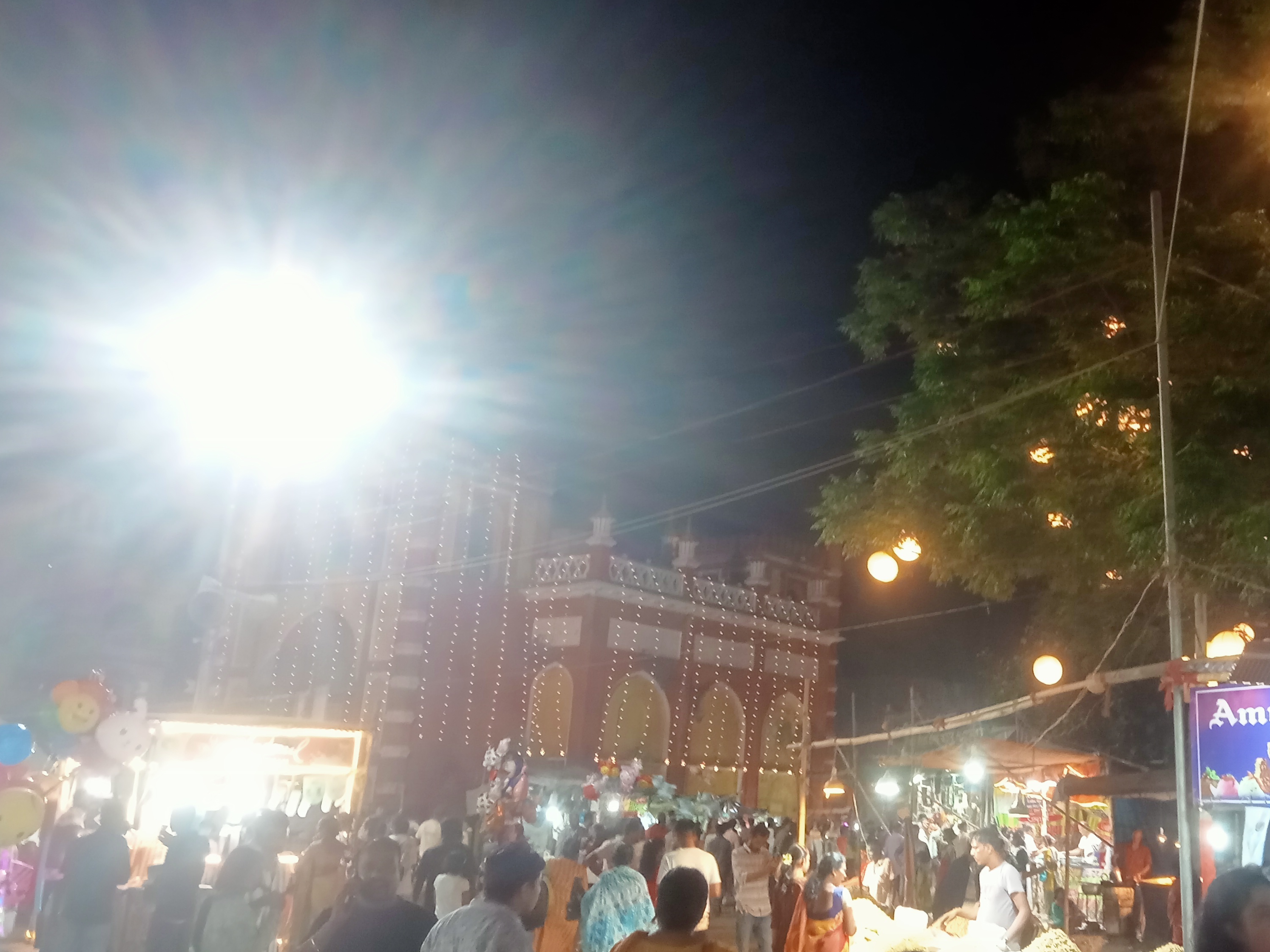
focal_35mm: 39
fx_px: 1431
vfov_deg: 36.8
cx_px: 863
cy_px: 436
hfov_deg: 47.0
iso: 381
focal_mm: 3.46
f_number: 2.2
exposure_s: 1/33.3
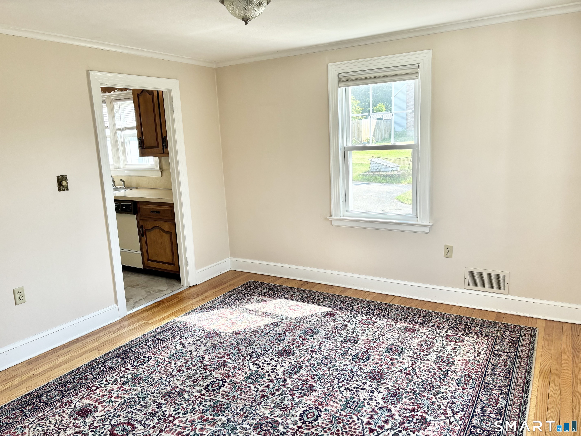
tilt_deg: -10.0
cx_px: 290
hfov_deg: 67.3
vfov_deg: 53.1
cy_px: 218
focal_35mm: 26
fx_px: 436
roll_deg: +1.7
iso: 40
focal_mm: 5.96
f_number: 1.6
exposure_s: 1/203
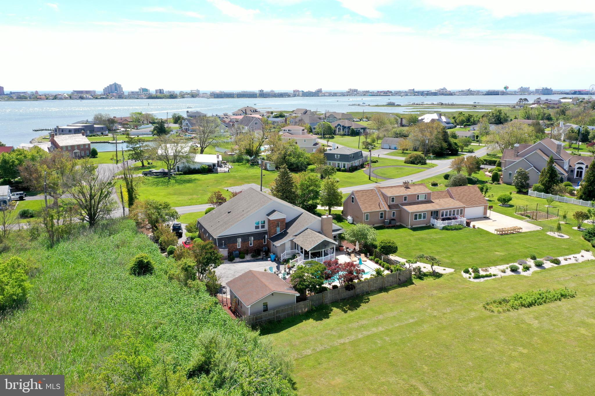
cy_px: 198
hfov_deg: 65.5
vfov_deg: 46.4
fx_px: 463
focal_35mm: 28
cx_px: 298
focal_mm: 10.26
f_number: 5
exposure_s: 1/320
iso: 100
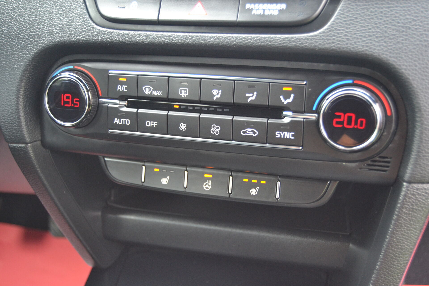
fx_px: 572
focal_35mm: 48
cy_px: 143
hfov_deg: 41.1
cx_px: 214
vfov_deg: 28.1
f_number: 4.5
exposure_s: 1/60
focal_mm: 32
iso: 1100
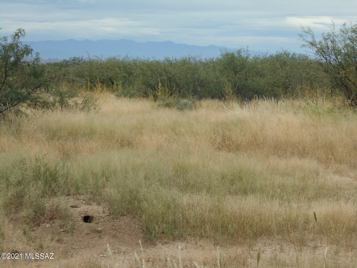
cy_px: 134
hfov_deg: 20.0
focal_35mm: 98
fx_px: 1011
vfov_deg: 15.1
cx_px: 178
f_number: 5.5
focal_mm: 17.6
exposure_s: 1/160
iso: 80
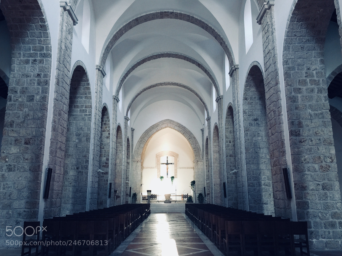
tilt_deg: +12.3
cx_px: 169
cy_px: 128
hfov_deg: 60.0
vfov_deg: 46.8
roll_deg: +0.1
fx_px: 296
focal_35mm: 30
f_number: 2.2
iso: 40
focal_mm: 4.15
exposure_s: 1/17
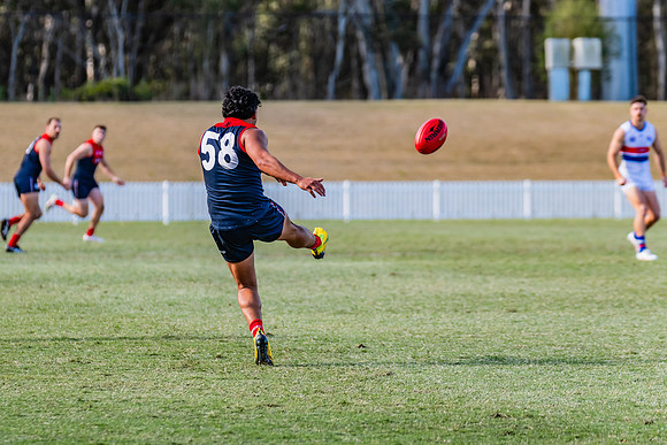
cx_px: 276
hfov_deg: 7.3
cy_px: 219
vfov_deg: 4.9
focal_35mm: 283
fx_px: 5252
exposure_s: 1/1600
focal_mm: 240
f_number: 4.5
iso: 800
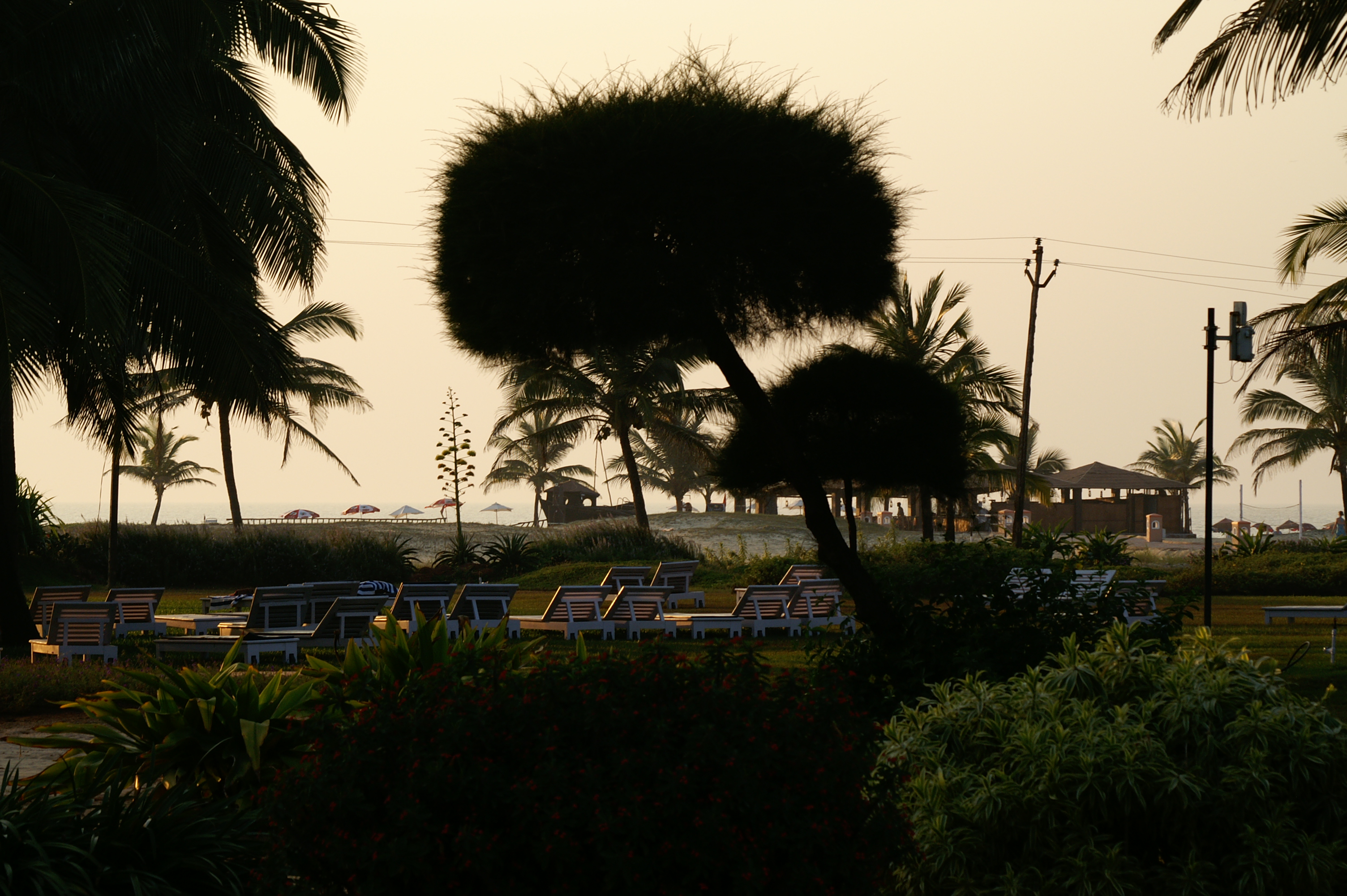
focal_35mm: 150
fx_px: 5607
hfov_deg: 13.7
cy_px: 448
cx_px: 674
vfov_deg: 9.1
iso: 200
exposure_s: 1/125
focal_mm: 100
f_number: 13
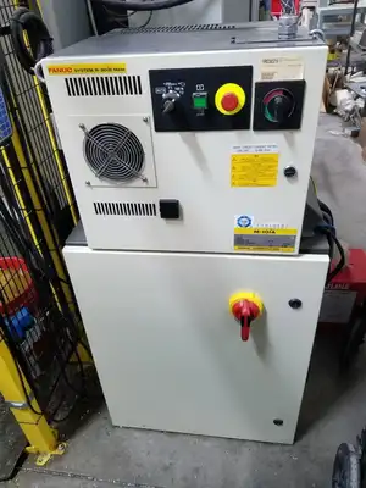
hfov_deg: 53.1
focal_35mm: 26
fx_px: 367
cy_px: 244
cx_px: 183
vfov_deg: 67.3
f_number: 1.7
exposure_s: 1/17
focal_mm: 4.2
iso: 200
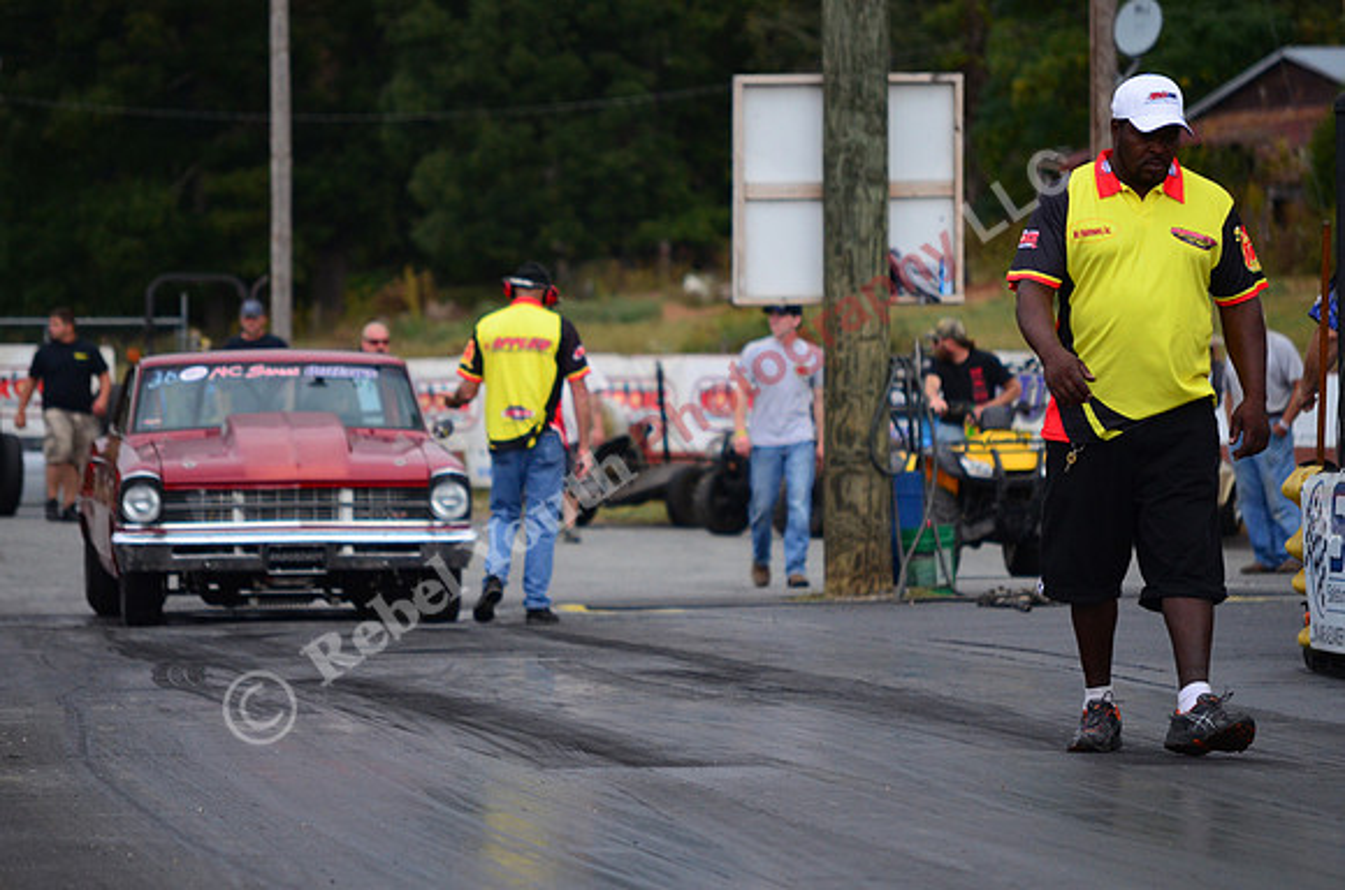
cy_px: 445
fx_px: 10065
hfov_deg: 7.6
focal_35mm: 270
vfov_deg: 5.1
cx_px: 672
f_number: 5.6
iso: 1000
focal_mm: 180
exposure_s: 1/1600
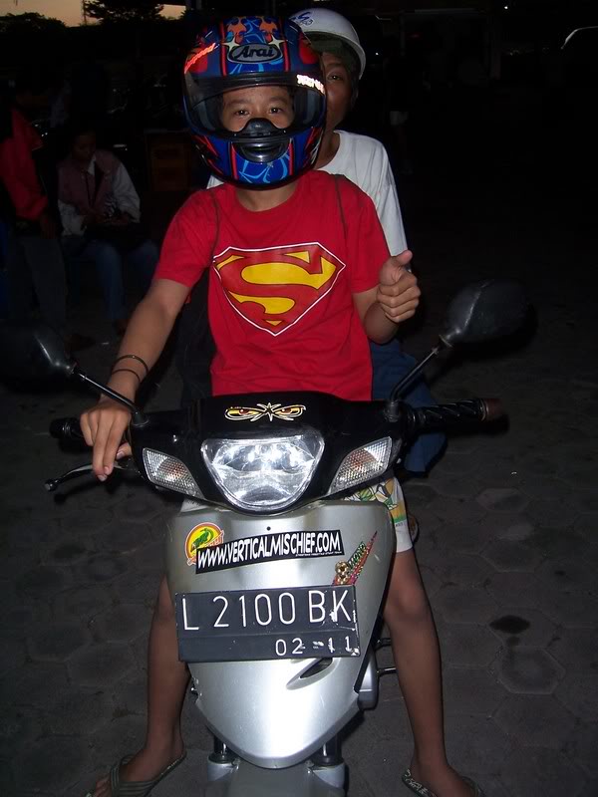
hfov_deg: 39.7
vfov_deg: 51.4
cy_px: 398
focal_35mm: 36
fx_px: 829
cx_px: 299
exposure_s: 1/60
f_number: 3
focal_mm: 6
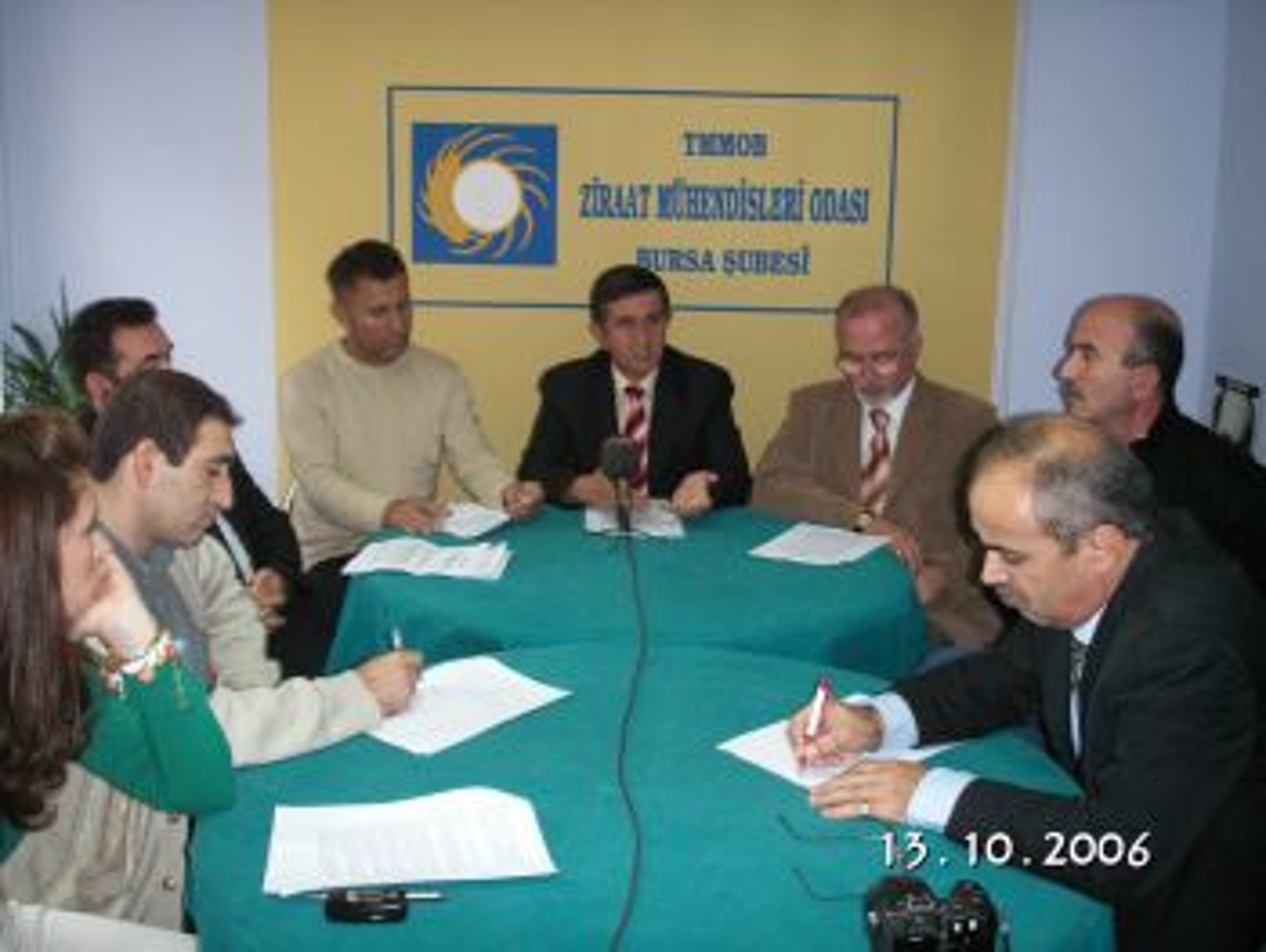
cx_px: 633
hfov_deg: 50.1
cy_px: 476
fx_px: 1354
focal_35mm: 37
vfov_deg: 38.7
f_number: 3.5
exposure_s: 1/40
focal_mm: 7.7
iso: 160
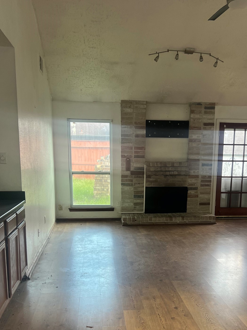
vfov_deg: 48.0
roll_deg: -0.3
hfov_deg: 37.6
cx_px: 143
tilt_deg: -11.2
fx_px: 361
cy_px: 224
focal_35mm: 38
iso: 100
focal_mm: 5.7
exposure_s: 1/121
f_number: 1.5
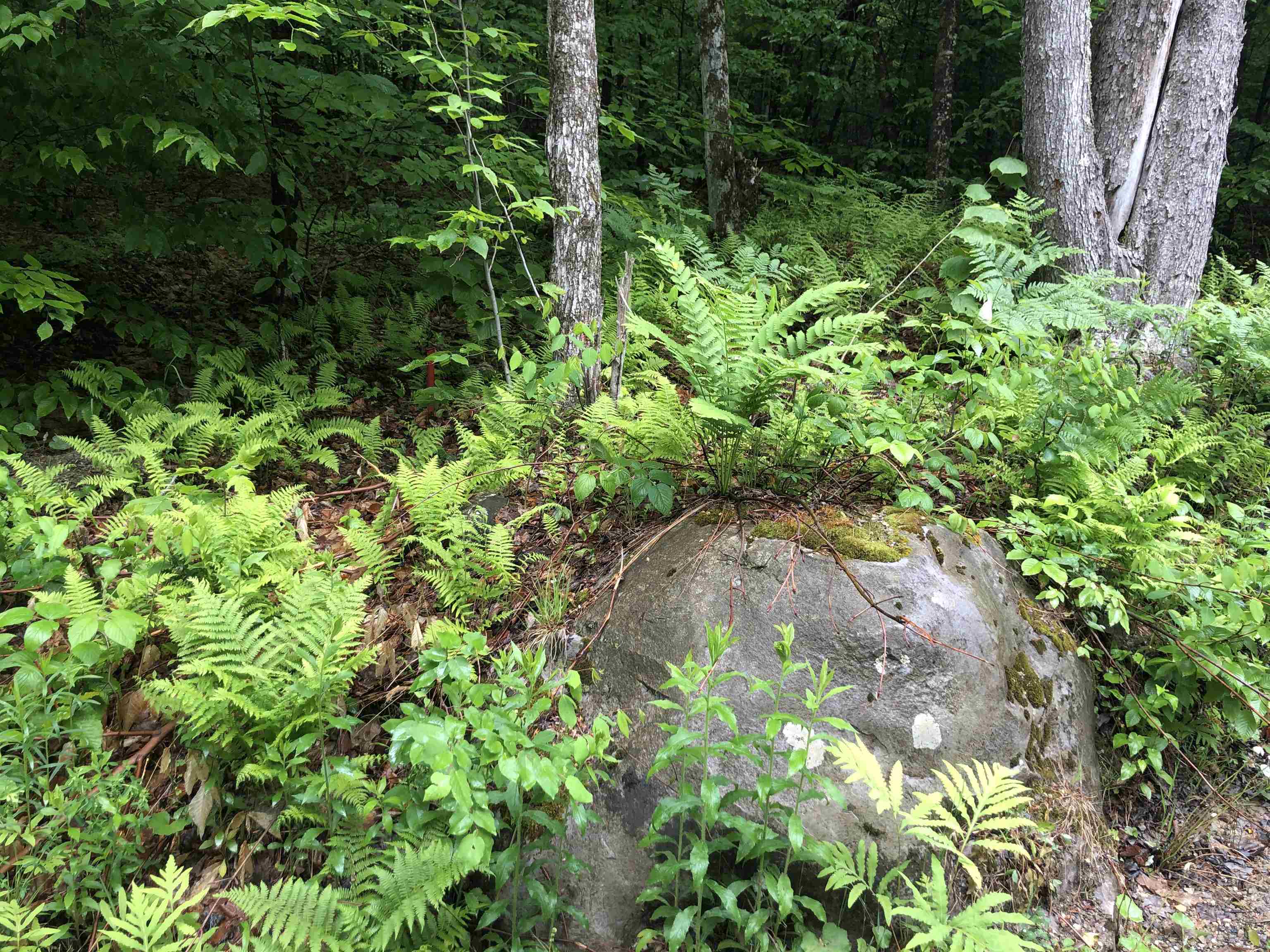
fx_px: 1027
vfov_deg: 49.7
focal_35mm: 28
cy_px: 476
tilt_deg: -8.6
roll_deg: -2.1
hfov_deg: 63.4
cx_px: 635
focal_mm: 3.99
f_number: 1.8
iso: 25
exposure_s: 1/120
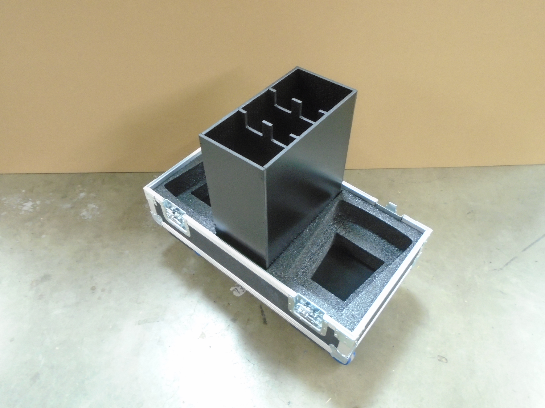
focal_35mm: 26
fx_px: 409
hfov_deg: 67.3
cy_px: 204
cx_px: 272
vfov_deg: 53.1
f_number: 3.2
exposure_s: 1/6
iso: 400
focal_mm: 4.6
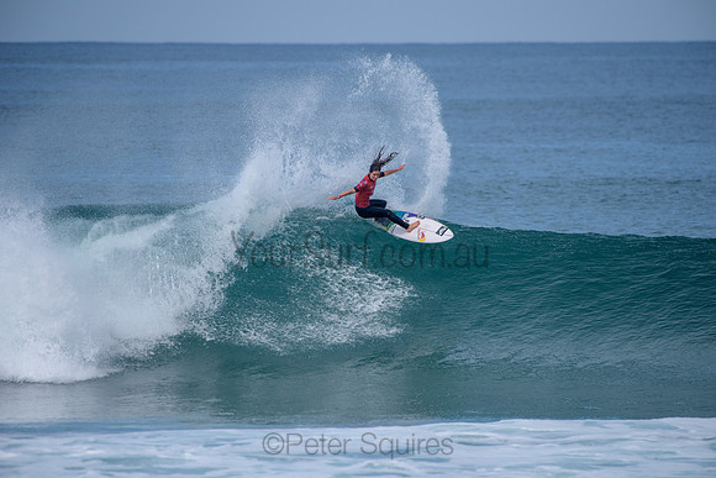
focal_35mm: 500
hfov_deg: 4.1
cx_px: 358
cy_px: 239
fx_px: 9946
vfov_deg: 2.8
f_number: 6.3
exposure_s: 1/2500
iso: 250
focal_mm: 500
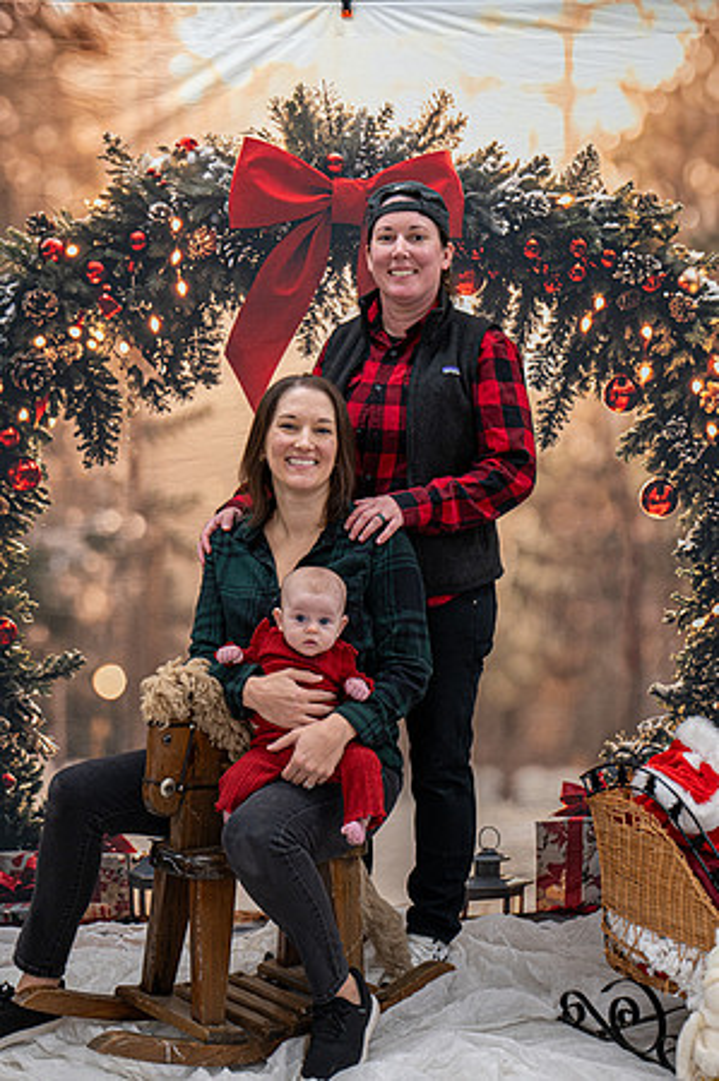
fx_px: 1321
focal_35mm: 44
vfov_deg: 44.5
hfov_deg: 30.4
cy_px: 540
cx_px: 360
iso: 640
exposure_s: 1/80
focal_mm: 44
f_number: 4.5
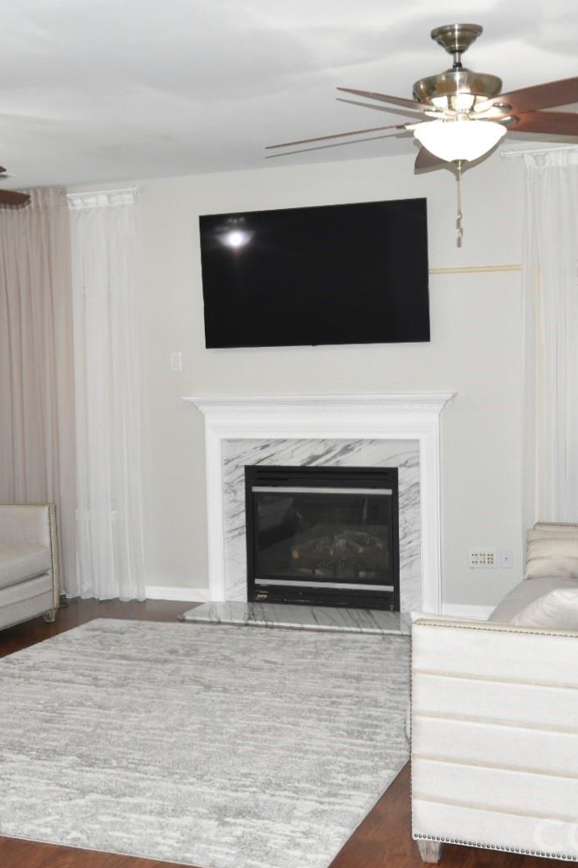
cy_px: 441
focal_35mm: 46
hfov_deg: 29.2
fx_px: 1108
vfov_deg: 42.8
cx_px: 260
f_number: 5
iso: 1000
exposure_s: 1/60.2
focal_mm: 20
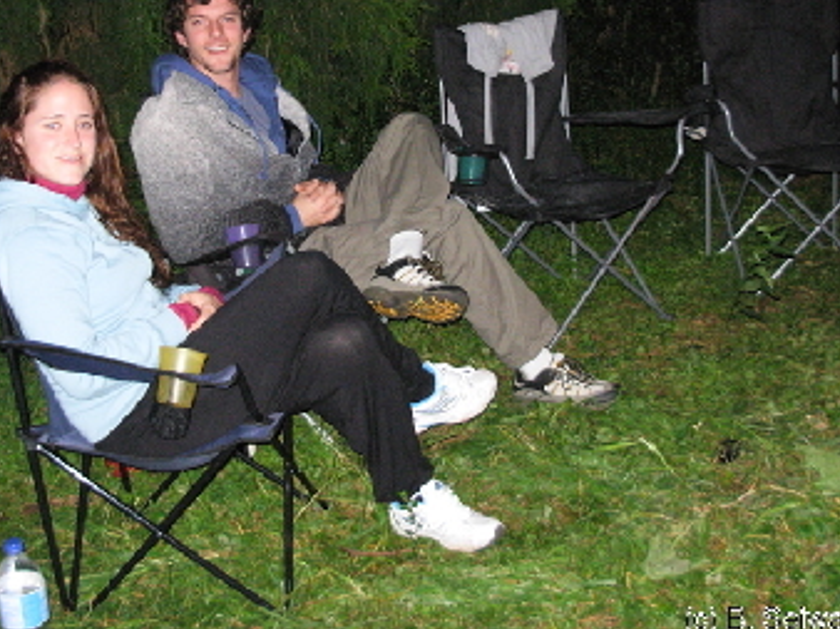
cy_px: 189
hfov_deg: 35.5
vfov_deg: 26.8
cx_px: 343
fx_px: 1309
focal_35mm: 54
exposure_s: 1/161
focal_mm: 6.3
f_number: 2.9
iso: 400
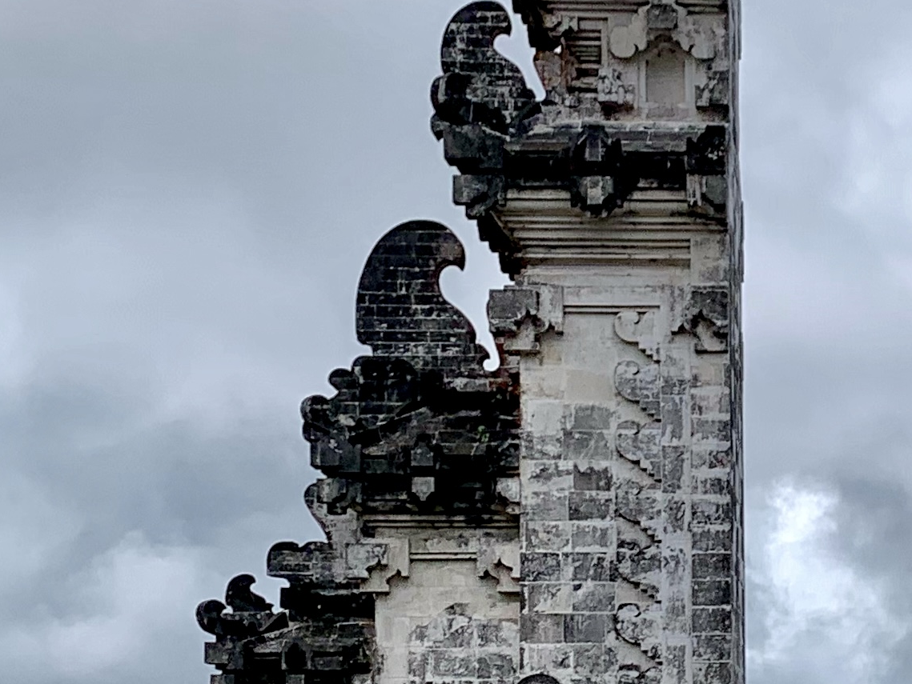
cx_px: 970
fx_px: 2425
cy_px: 351
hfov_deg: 20.4
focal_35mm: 92
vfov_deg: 16.1
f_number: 1.8
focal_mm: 4.25
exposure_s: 1/4673
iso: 25
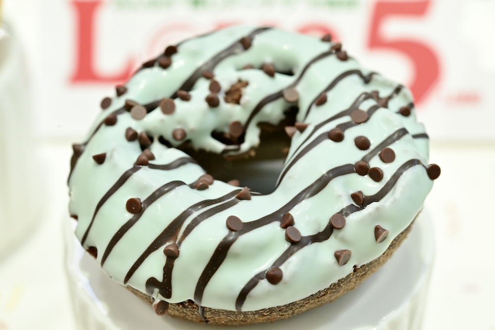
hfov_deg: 33.4
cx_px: 248
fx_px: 825
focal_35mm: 60
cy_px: 165
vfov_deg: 22.6
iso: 6400
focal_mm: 60
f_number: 8
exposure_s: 1/160
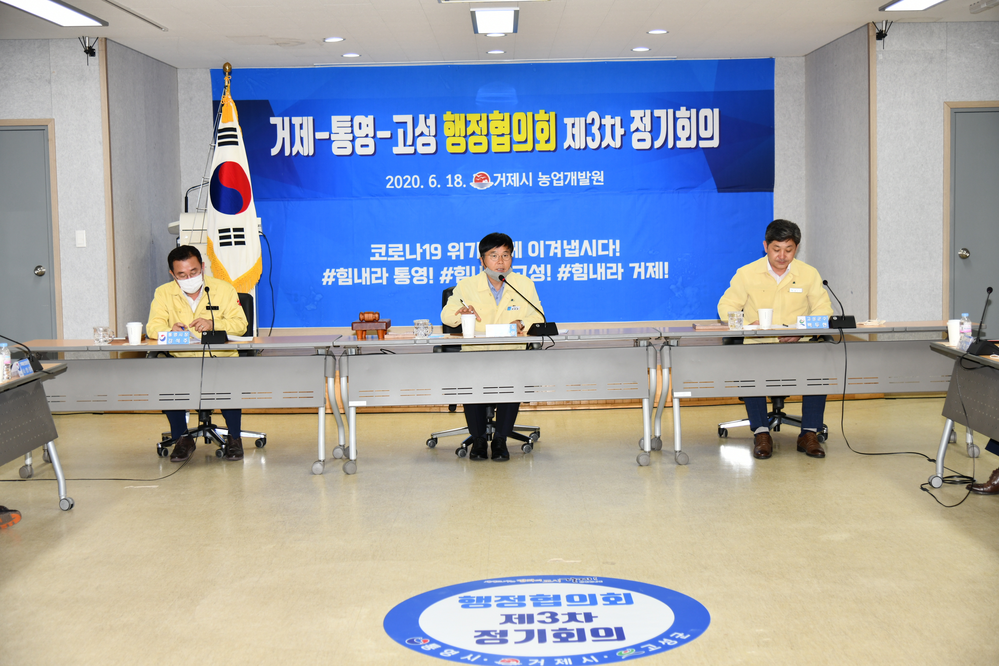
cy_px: 333
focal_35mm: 50
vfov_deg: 27.0
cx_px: 500
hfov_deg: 39.6
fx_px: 1387
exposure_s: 1/125
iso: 400
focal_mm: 50
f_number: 4.5
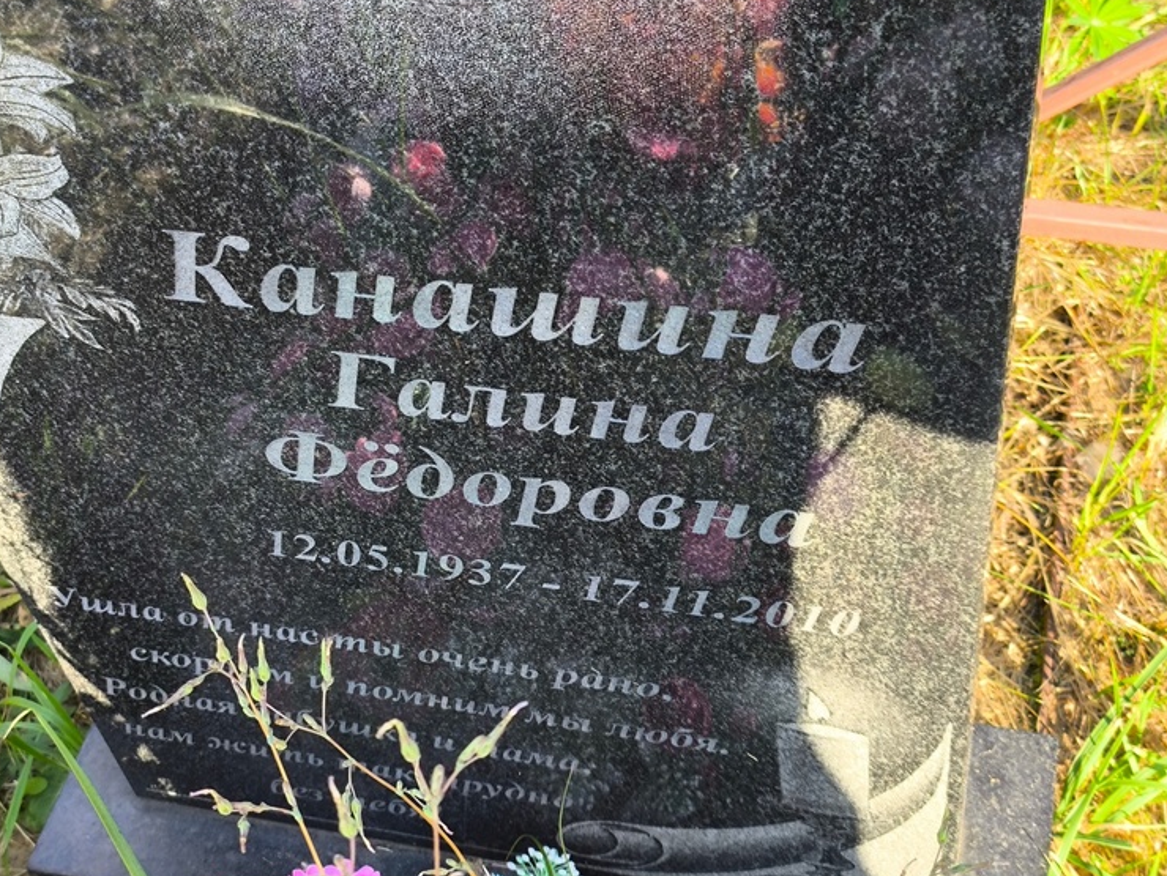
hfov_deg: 35.5
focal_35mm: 54
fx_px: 1822
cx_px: 561
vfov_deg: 27.1
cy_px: 424
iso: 50
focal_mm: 4.71
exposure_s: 1/225
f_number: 1.7
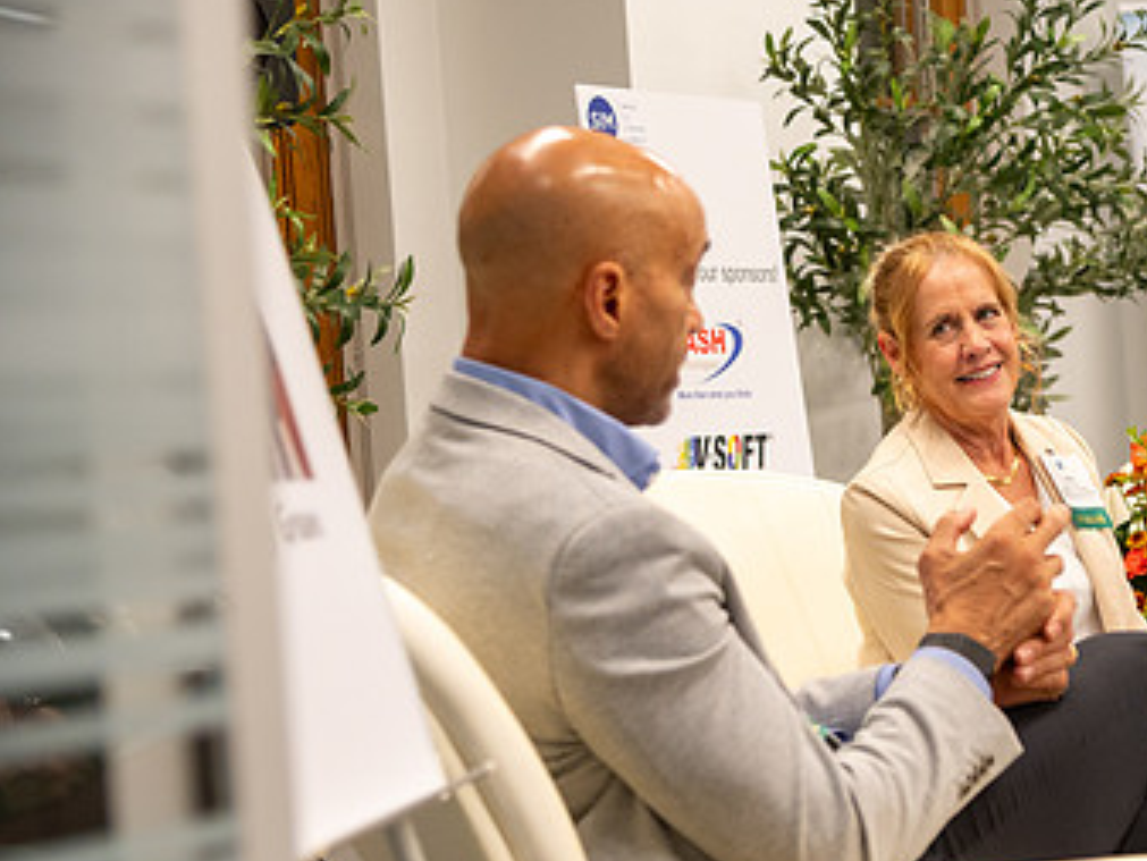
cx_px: 984
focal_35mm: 109
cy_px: 582
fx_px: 3613
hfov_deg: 17.8
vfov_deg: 13.6
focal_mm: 66
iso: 1600
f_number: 4
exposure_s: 1/100
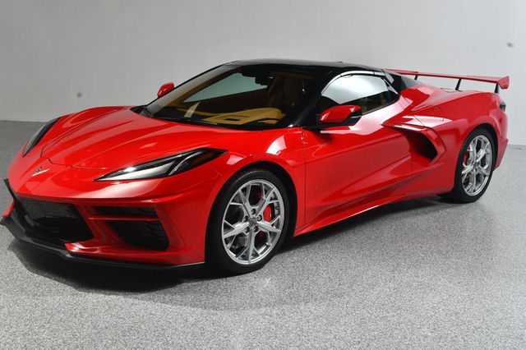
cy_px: 175
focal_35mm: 45
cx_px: 263
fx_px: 657
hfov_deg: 43.6
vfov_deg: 29.8
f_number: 13
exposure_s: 1/160
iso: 100
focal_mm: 30
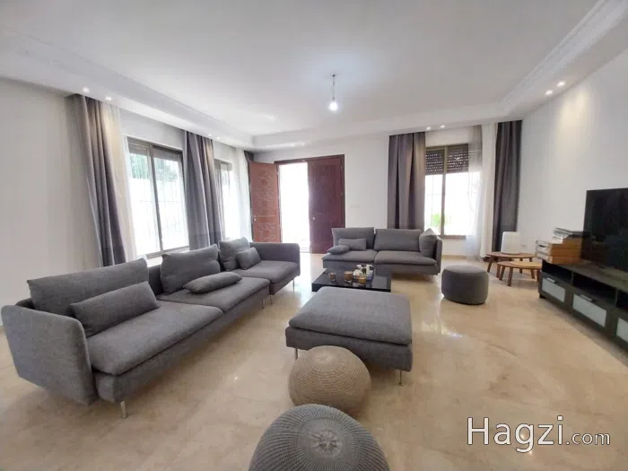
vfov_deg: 89.9
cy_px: 236
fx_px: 236
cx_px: 314
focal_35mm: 13
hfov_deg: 106.2
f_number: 2.2
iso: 200
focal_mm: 1.3
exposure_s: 1/50
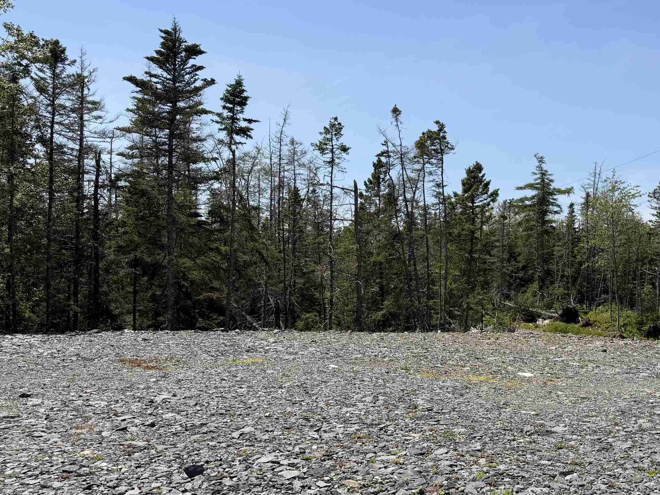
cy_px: 308
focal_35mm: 38
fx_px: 725
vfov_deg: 37.5
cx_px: 449
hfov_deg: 48.0
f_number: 1.78
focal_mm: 6.76
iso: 80
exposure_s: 1/5714
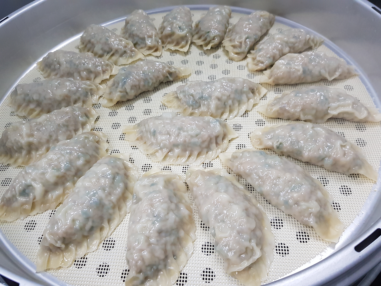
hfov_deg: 67.3
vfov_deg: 53.1
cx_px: 190
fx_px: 286
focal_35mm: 26
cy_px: 143
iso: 200
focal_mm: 4.3
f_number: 1.7
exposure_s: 1/60
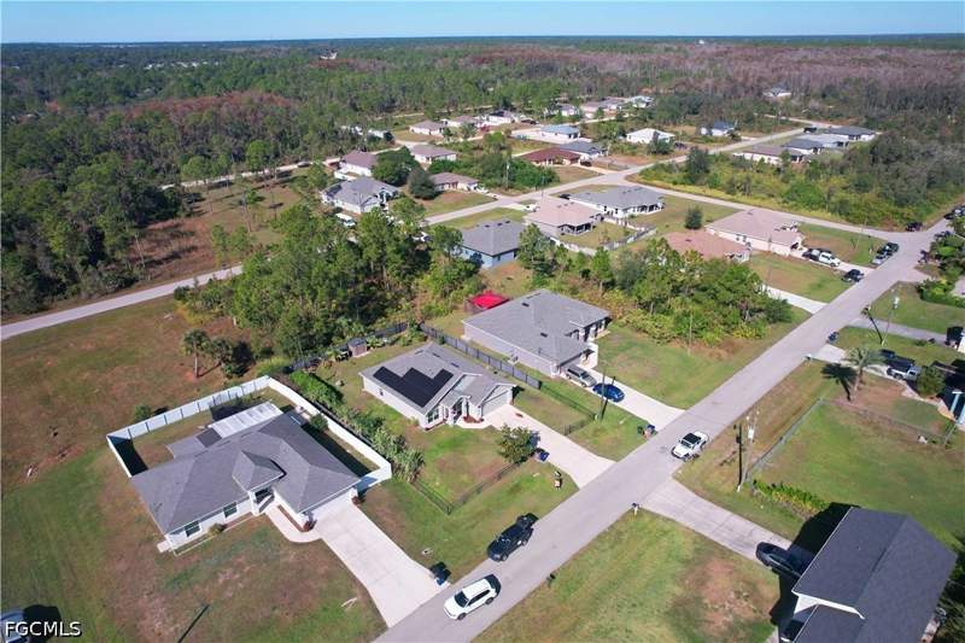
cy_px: 322
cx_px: 482
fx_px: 590
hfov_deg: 78.6
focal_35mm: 22
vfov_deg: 57.2
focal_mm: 8.38
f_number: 2.8
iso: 130
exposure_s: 1/1000
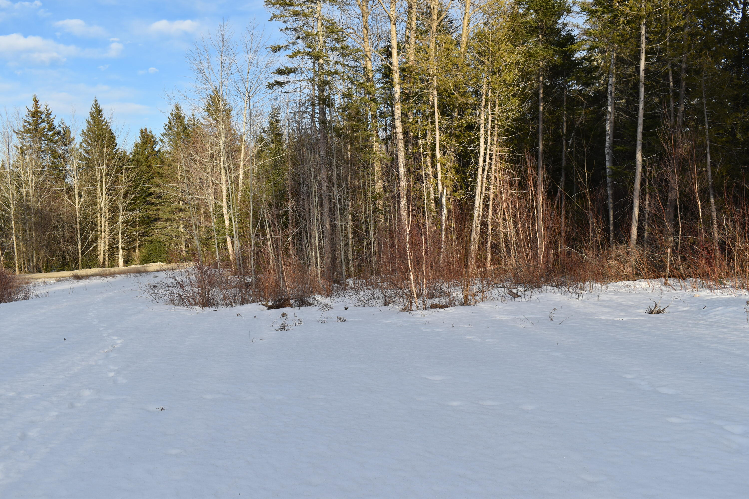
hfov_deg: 53.1
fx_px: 749
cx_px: 374
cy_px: 250
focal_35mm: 36
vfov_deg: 36.9
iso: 100
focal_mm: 24
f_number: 9
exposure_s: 1/200
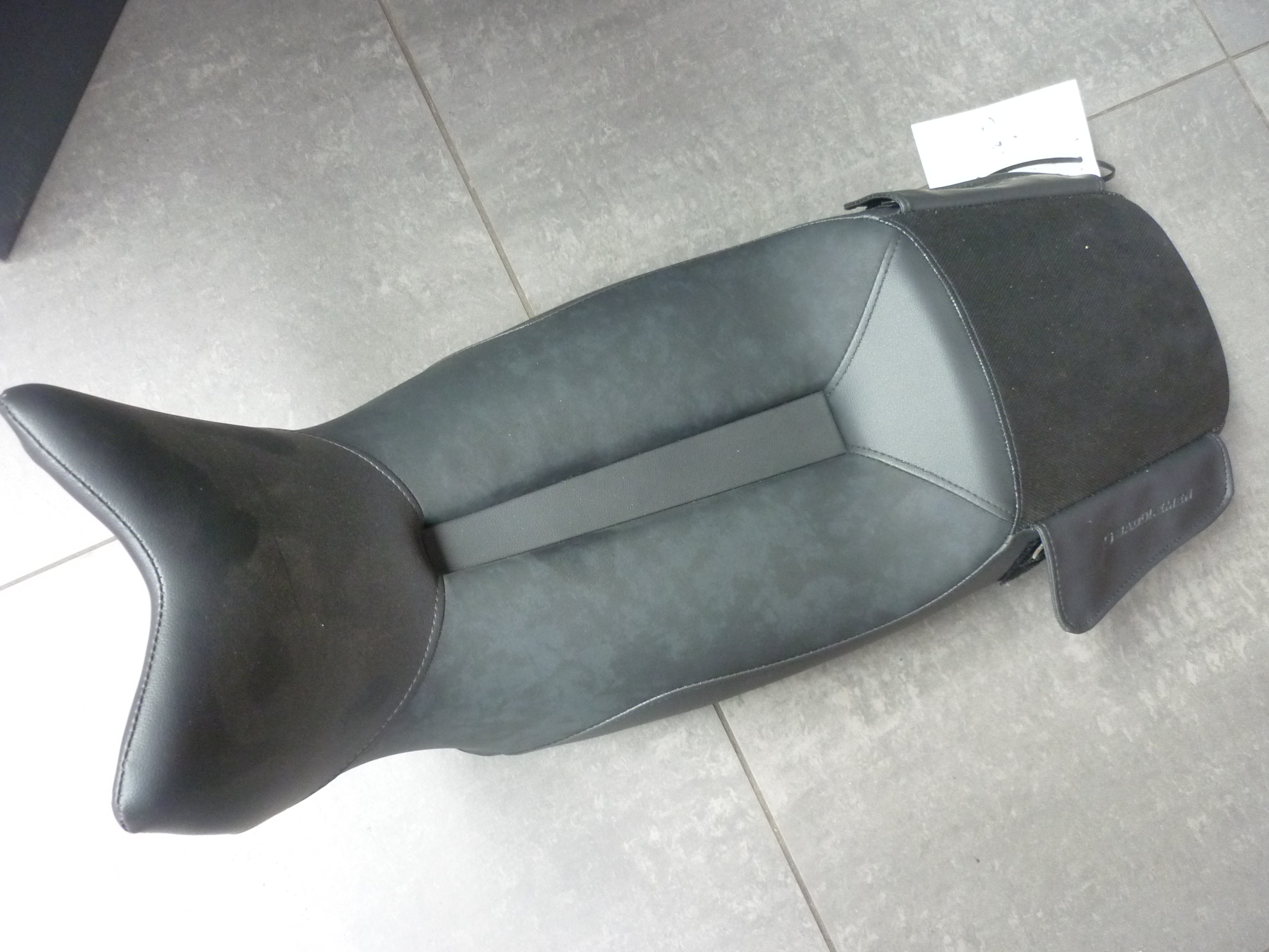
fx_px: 1210
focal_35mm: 33
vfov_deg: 42.9
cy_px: 476
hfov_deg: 55.4
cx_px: 634
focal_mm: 5.5
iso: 320
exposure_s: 1/30
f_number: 2.8
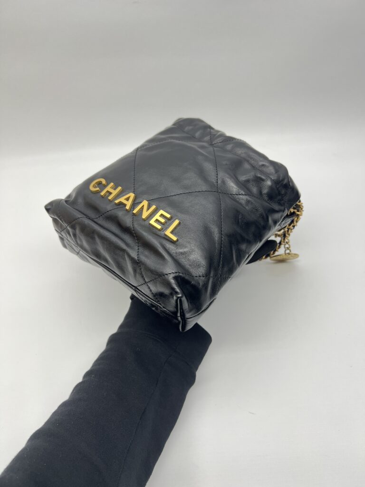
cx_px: 182
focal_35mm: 26
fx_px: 366
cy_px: 244
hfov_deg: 53.1
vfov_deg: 67.3
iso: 50
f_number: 1.5
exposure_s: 1/100
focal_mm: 5.7
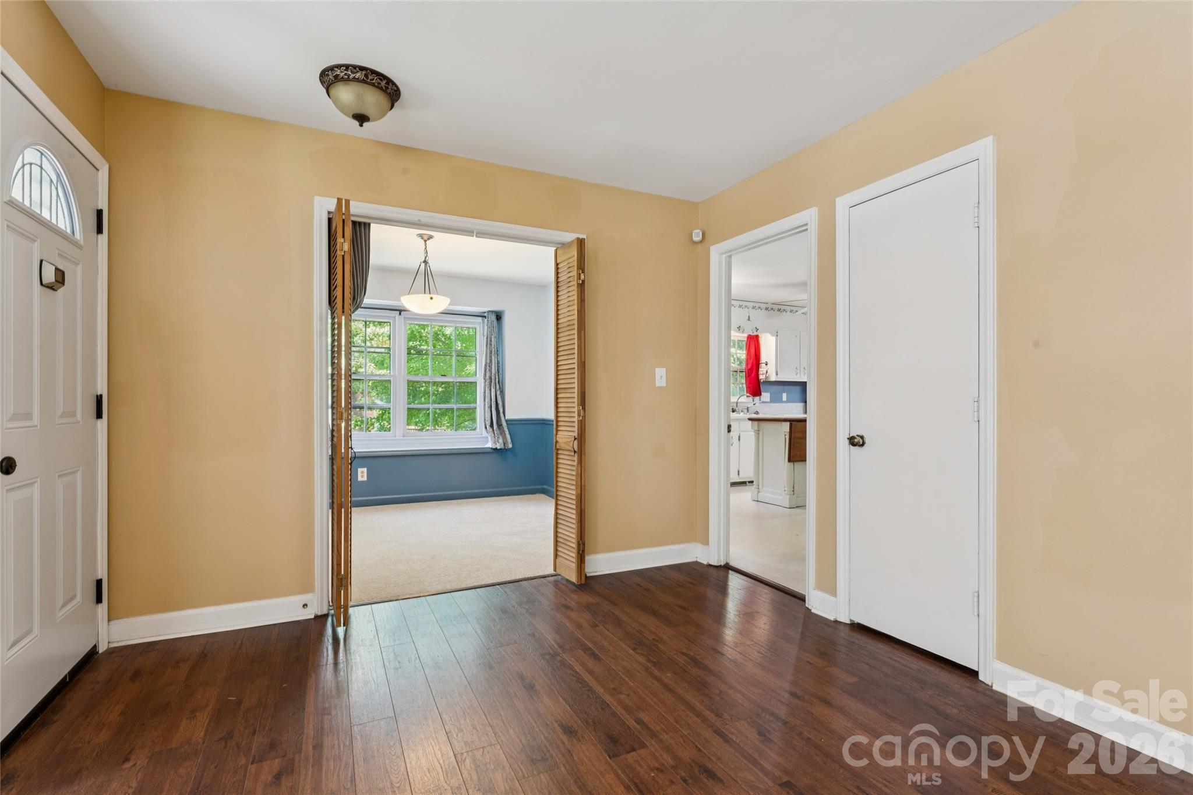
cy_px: 398
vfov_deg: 71.7
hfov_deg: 94.6
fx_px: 550
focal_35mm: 17
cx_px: 596
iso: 100
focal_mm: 16.6
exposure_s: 1.3
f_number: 13
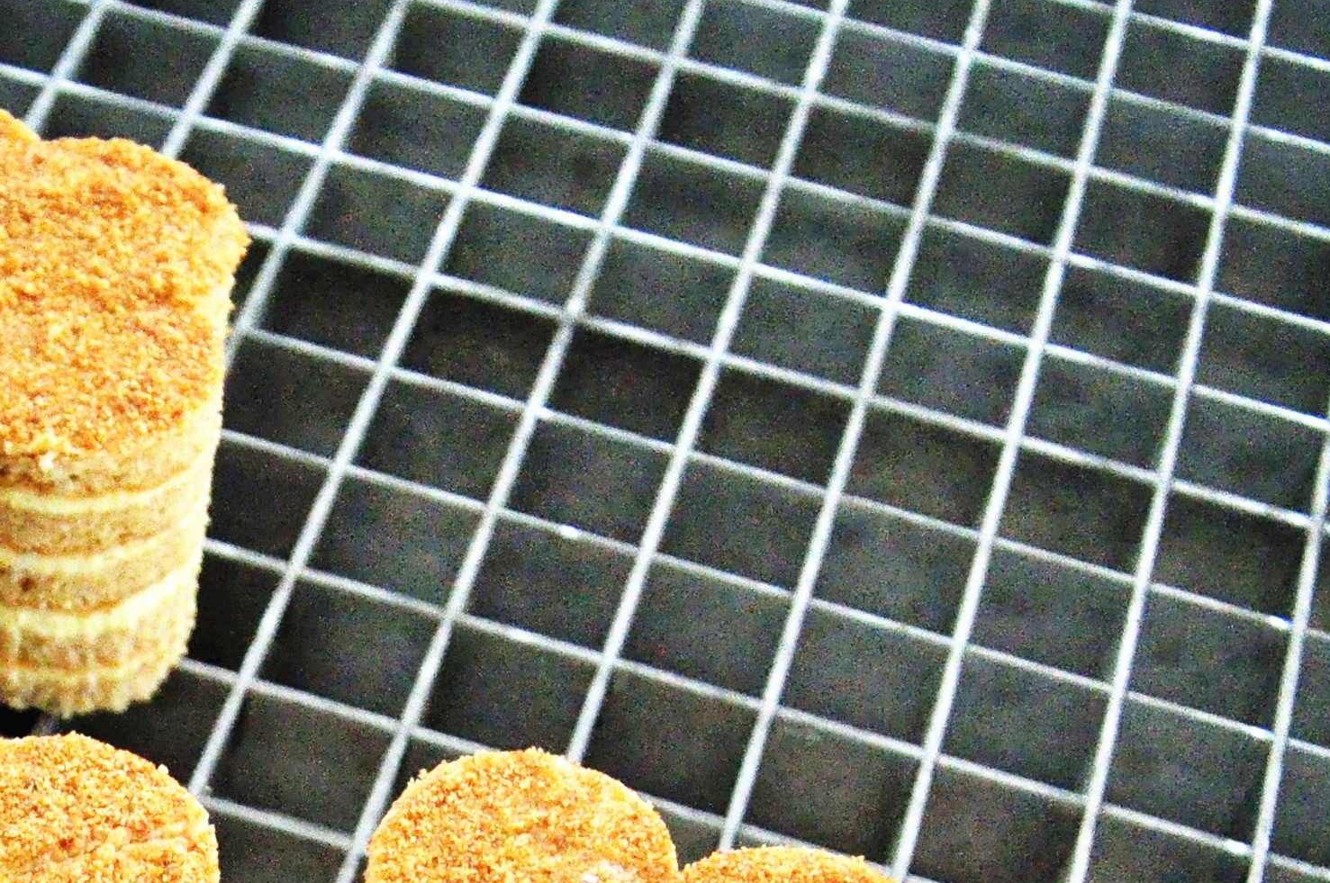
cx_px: -86
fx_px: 3374
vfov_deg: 14.3
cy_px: 1132
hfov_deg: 21.3
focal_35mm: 91
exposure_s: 1/100
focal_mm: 21
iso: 3200
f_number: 4
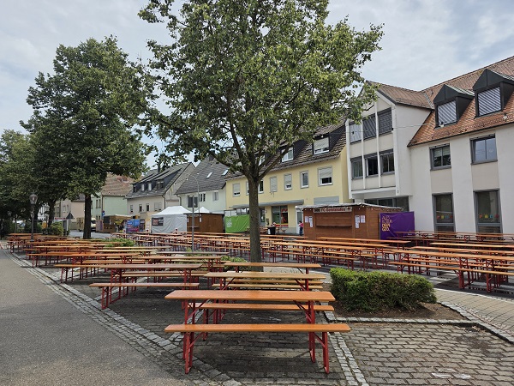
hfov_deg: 73.9
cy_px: 193
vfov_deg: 58.9
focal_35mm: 23
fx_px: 342
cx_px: 257
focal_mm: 6.3
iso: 80
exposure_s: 1/5958
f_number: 1.7
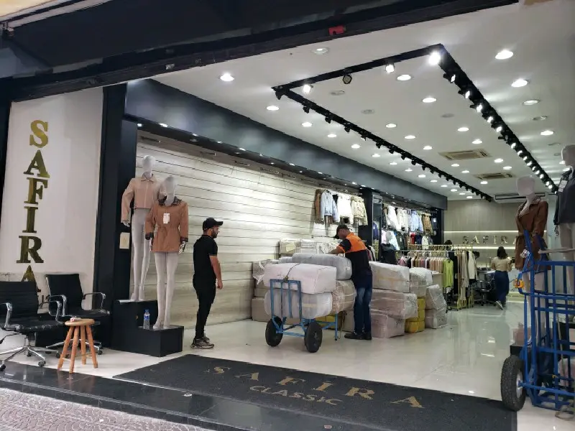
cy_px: 216
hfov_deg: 67.3
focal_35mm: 26
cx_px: 288
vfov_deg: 53.1
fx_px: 432
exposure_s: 1/60.2
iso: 80
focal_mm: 4.3
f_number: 2.4
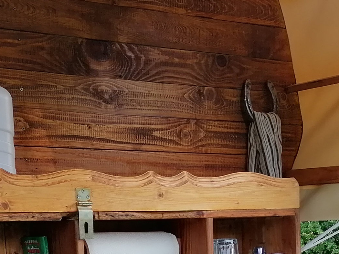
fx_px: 1008
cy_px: 389
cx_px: 152
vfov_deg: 13.5
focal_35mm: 103
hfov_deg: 19.1
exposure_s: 1/100
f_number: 1.8
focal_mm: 4.75
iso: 64
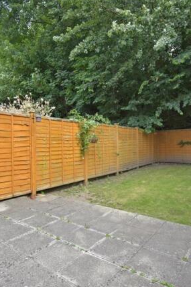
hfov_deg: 55.0
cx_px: 90
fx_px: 183
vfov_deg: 76.1
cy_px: 145
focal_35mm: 23
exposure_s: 1/200
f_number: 10
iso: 400
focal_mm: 10
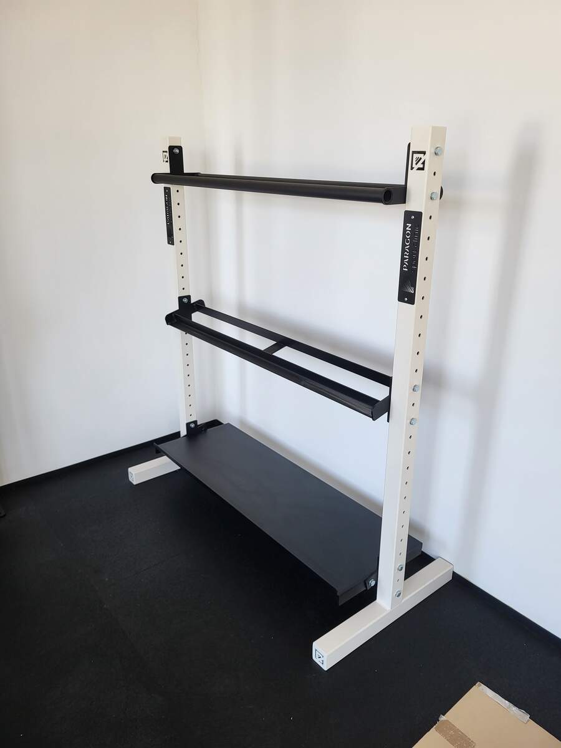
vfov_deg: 67.3
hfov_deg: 53.1
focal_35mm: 26
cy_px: 374
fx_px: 562
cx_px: 280
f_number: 1.8
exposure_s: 1/100
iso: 80
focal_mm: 5.4
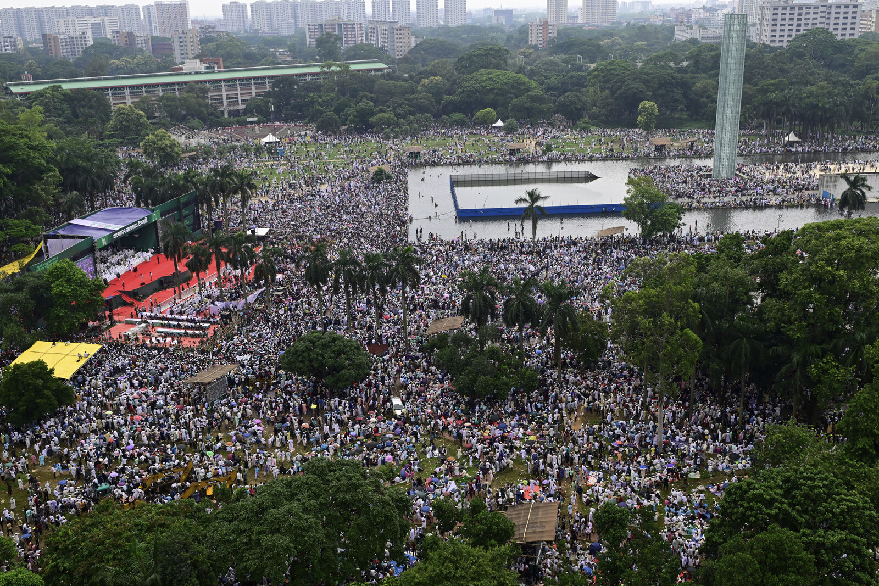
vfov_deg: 37.9
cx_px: 440
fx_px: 855
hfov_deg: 54.4
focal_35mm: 35
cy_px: 293
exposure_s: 1/800
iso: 640
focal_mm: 35
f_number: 9
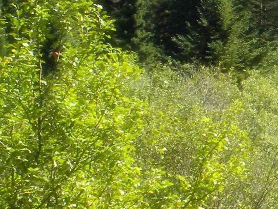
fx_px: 1695
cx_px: 503
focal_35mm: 211
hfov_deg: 9.0
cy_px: -27
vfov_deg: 7.0
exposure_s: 1/80
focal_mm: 9.2
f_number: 7.1
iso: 64
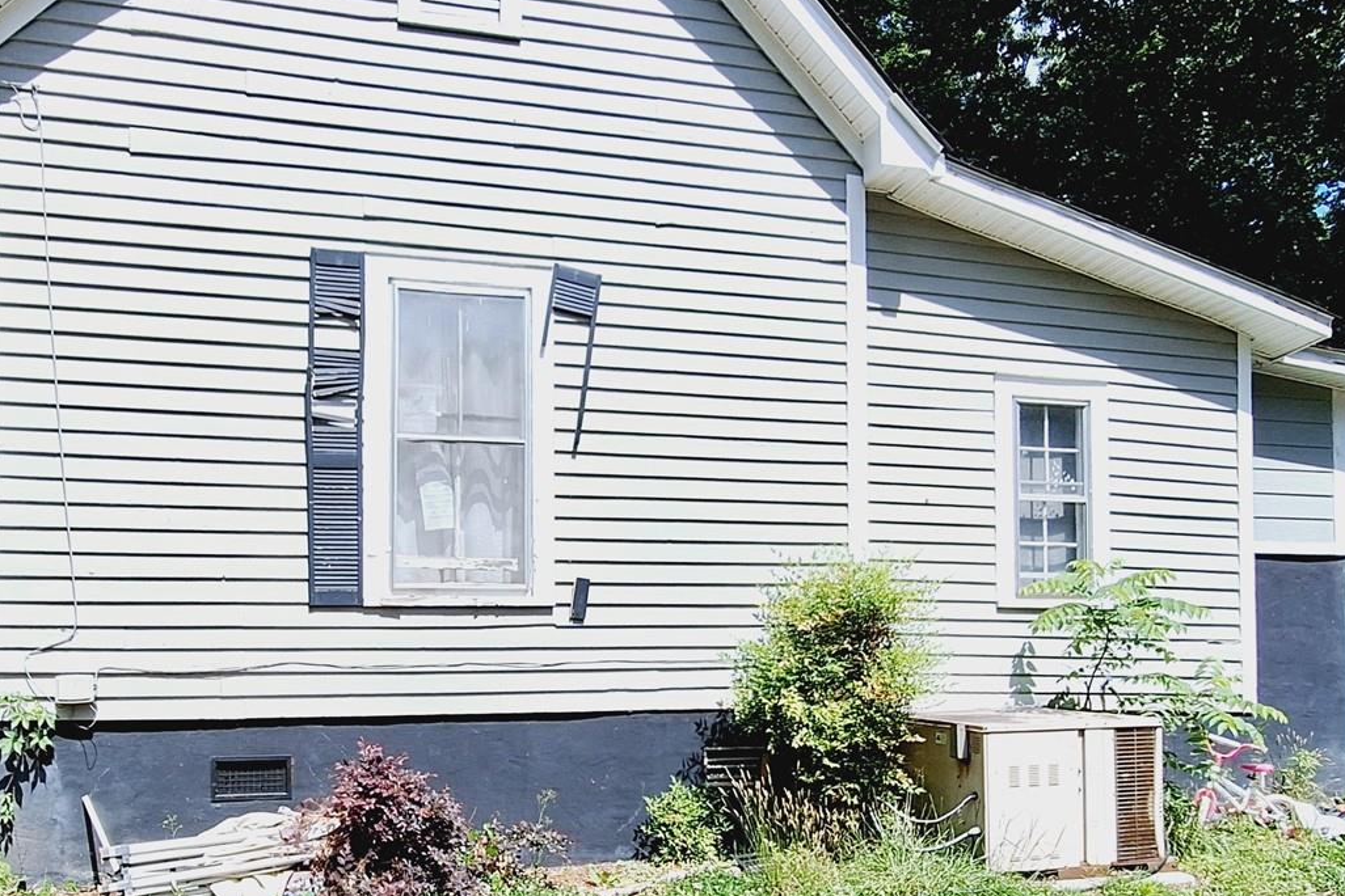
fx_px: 1009
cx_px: 540
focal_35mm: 27
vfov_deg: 46.9
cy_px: 620
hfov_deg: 66.8
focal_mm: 1.74
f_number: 2.2
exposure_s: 1/1271
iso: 40
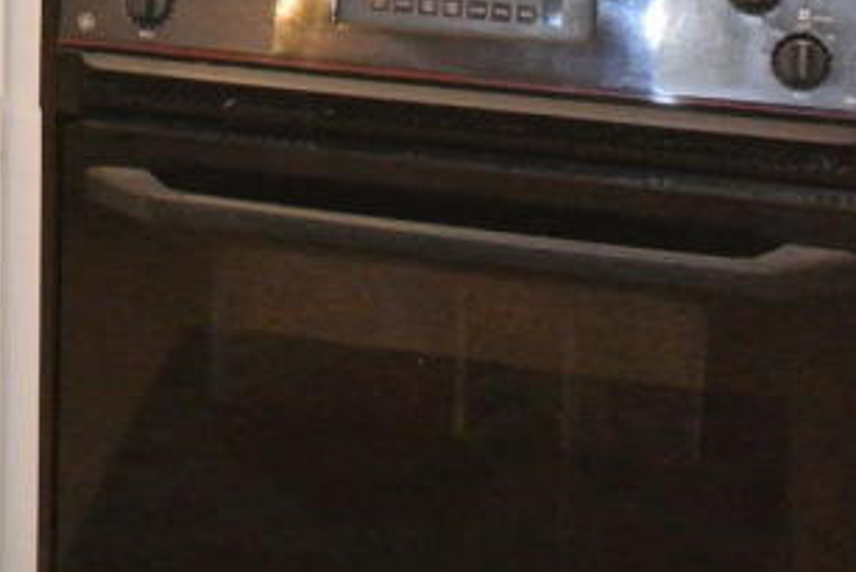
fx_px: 2403
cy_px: -385
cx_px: -280
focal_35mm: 101
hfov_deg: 18.7
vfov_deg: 12.6
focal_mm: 10
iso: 1250
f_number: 2.8
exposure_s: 1/60
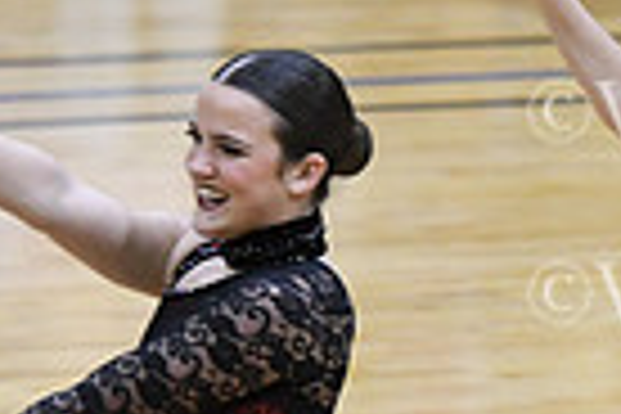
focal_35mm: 913
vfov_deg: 1.5
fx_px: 15748
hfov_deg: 2.3
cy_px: 565
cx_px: 1179
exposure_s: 1/400
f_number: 2.8
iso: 3200
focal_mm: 145
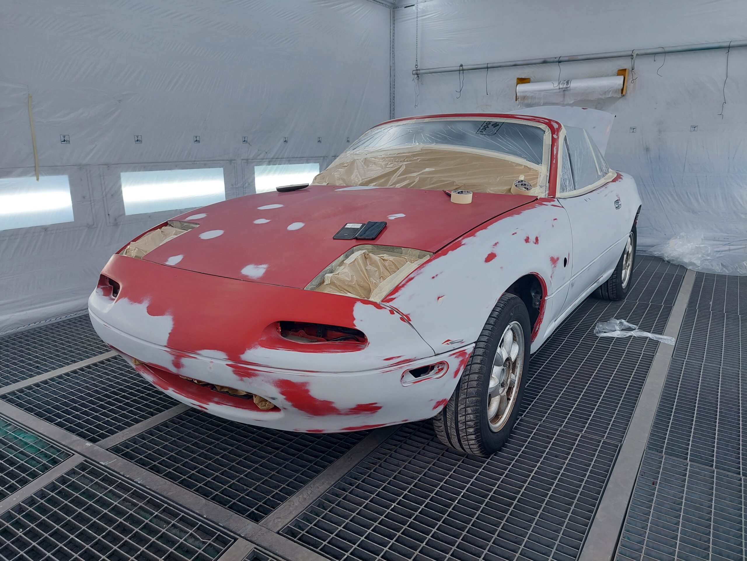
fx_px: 539
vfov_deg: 54.9
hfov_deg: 69.4
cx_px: 374
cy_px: 280
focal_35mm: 25
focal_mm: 5.23
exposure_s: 1/100
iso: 50
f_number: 1.8
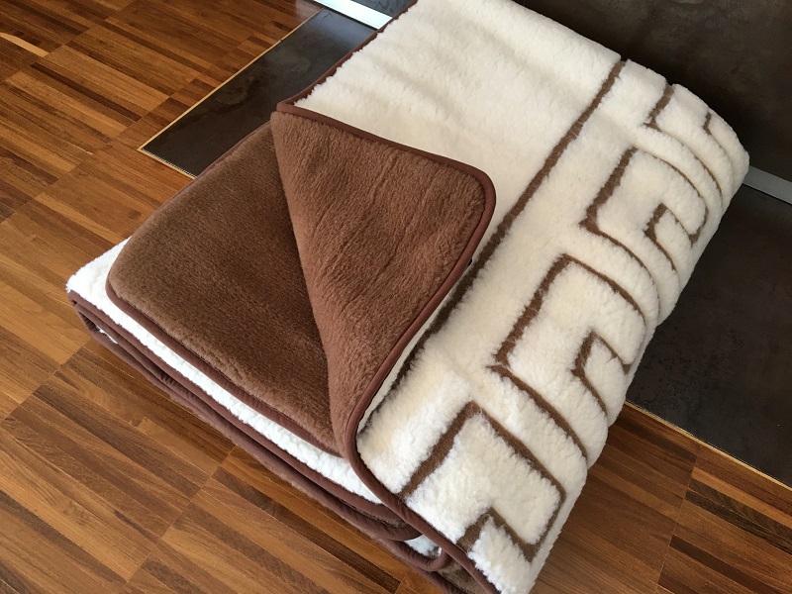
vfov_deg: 48.2
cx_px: 396
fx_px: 664
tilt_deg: -53.2
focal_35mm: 29
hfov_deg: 61.7
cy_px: 297
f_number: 2.2
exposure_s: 1/33
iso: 64
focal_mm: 4.15
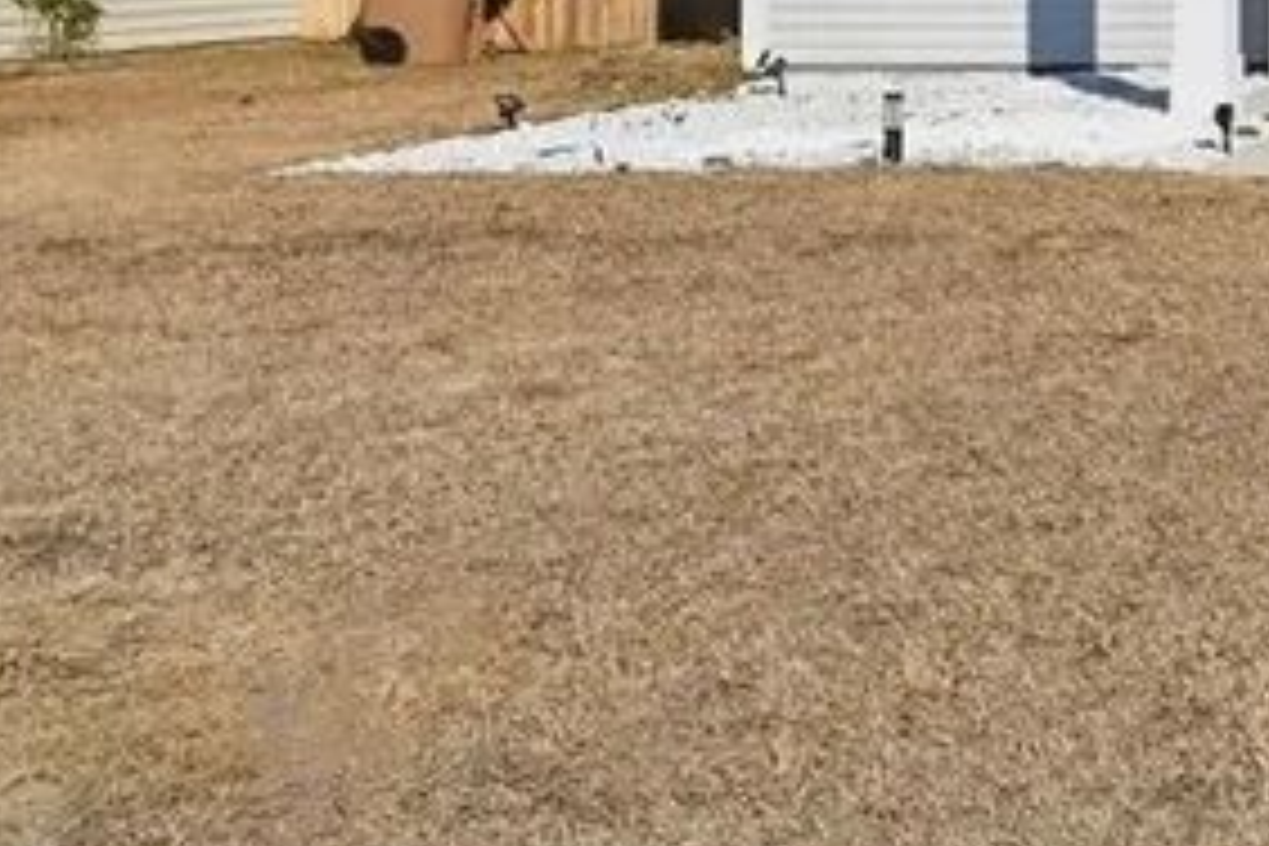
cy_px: -142
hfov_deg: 25.0
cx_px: 1976
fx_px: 2044
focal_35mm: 58
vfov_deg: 21.8
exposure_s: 1/8000
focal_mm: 16
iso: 320
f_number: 9
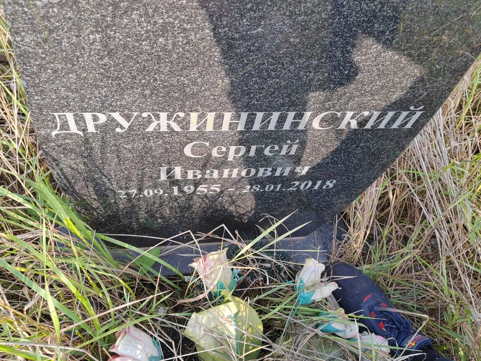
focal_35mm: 28
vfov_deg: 49.8
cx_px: 232
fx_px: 389
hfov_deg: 63.4
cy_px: 185
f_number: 1.9
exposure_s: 1/240
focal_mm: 5.52
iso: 100
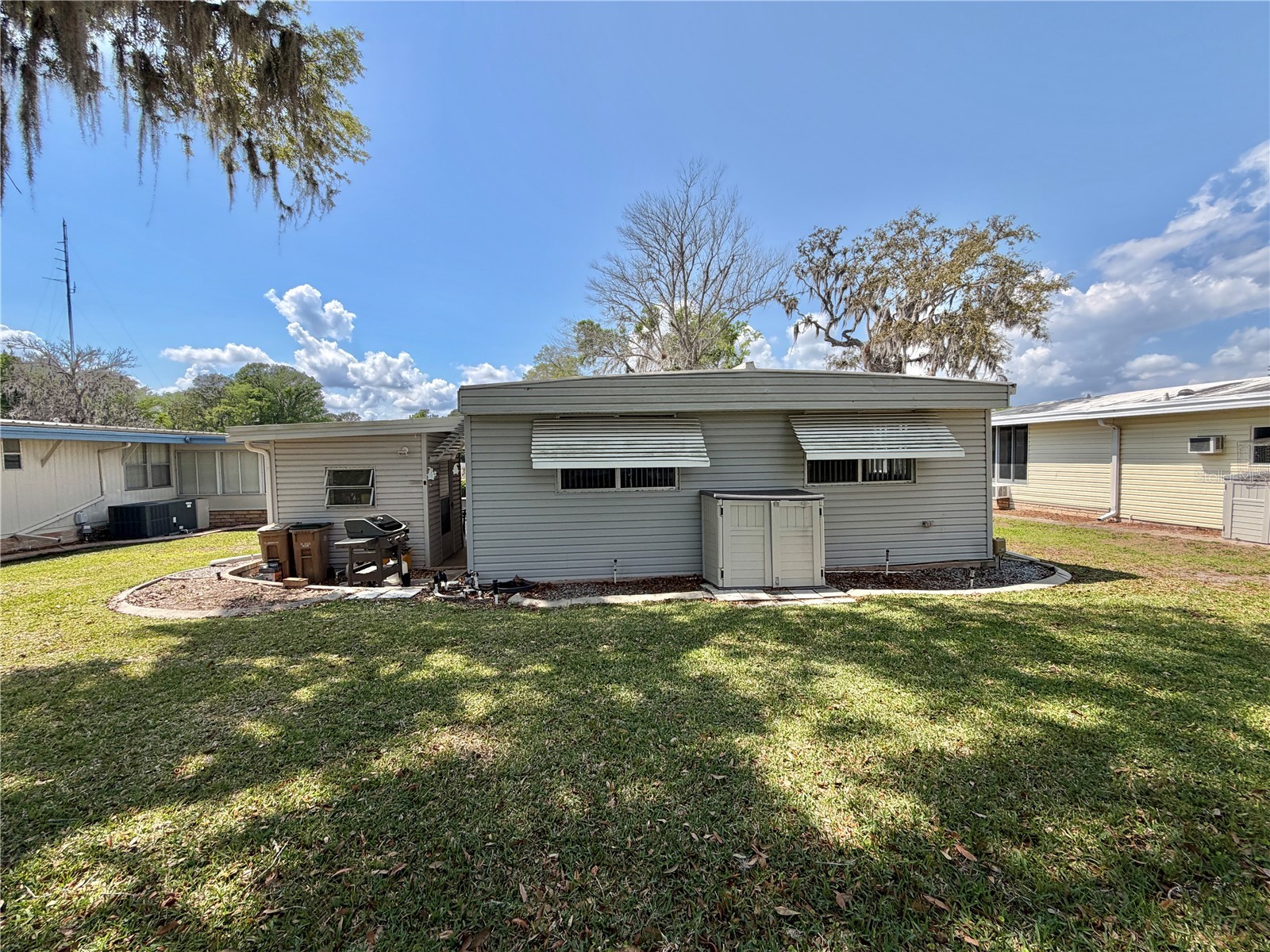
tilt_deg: -1.9
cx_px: 635
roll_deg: +0.9
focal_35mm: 14
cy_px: 476
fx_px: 514
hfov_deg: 102.1
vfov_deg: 85.7
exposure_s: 1/1125
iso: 20
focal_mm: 2.22
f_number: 2.2
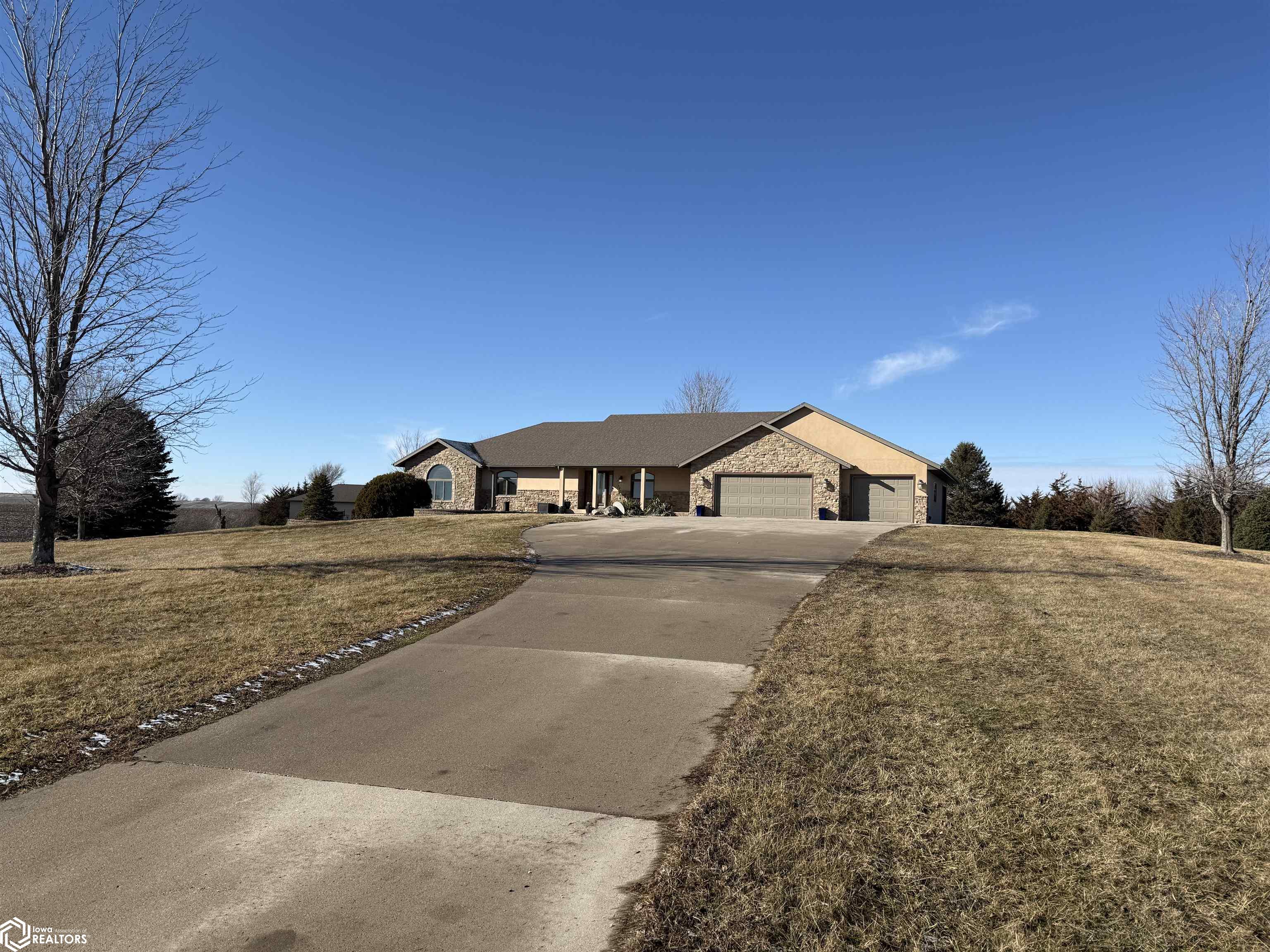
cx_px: 635
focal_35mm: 24
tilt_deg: +2.4
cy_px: 476
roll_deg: -1.4
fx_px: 881
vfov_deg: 56.8
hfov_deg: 71.6
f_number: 1.78
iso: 80
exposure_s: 1/5319
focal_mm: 6.76
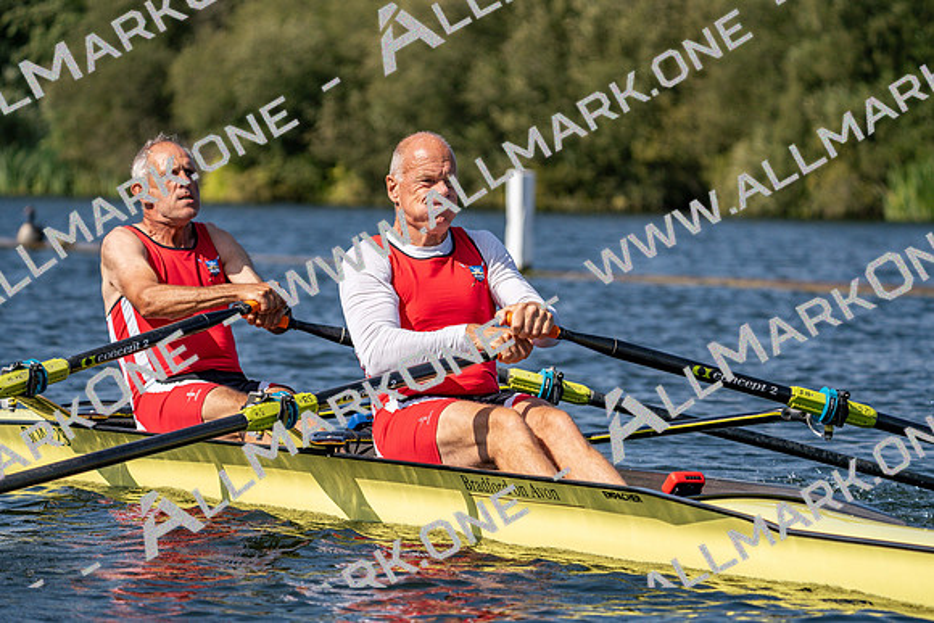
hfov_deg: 10.3
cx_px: 467
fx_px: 5190
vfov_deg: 6.9
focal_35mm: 200
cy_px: 312
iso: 200
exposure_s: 1/2000
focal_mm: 200
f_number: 5.6
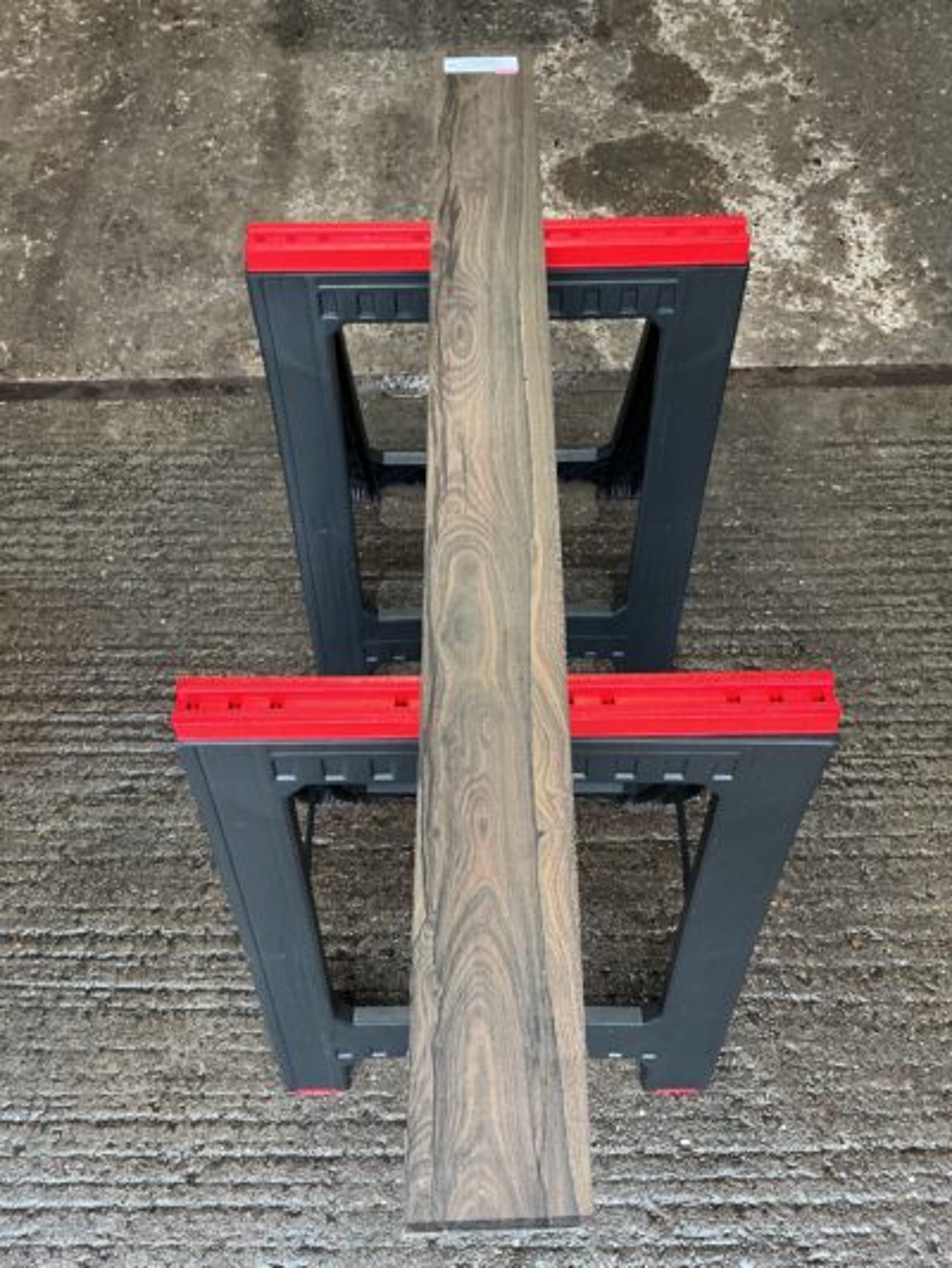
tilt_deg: -60.4
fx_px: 1063
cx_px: 476
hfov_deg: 48.2
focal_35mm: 29
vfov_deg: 61.6
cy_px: 634
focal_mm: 3
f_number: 1.8
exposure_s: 1/60
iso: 100
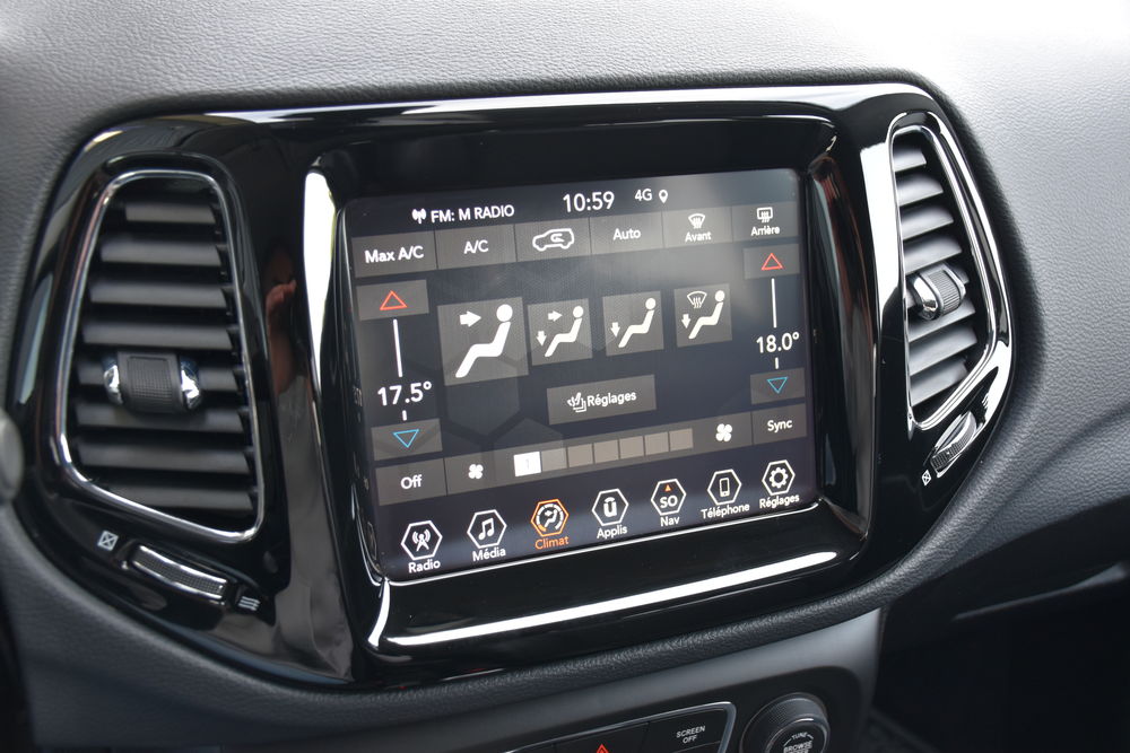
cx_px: 565
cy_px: 376
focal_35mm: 36
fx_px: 1130
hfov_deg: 53.1
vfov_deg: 36.9
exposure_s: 1/60
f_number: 4
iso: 450
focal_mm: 24
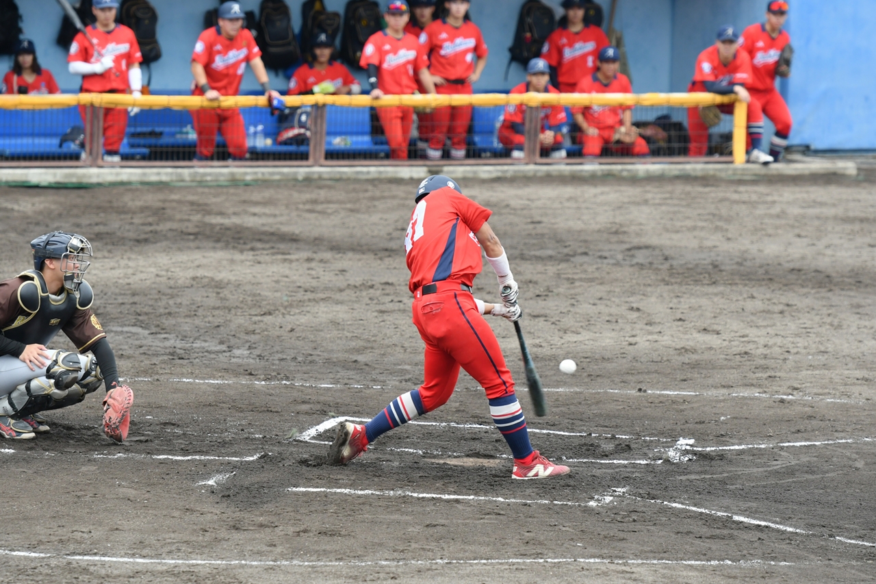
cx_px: 438
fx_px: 6204
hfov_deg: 8.1
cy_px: 292
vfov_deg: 5.4
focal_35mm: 255
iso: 720
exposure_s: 1/2000
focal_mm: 170
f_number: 4
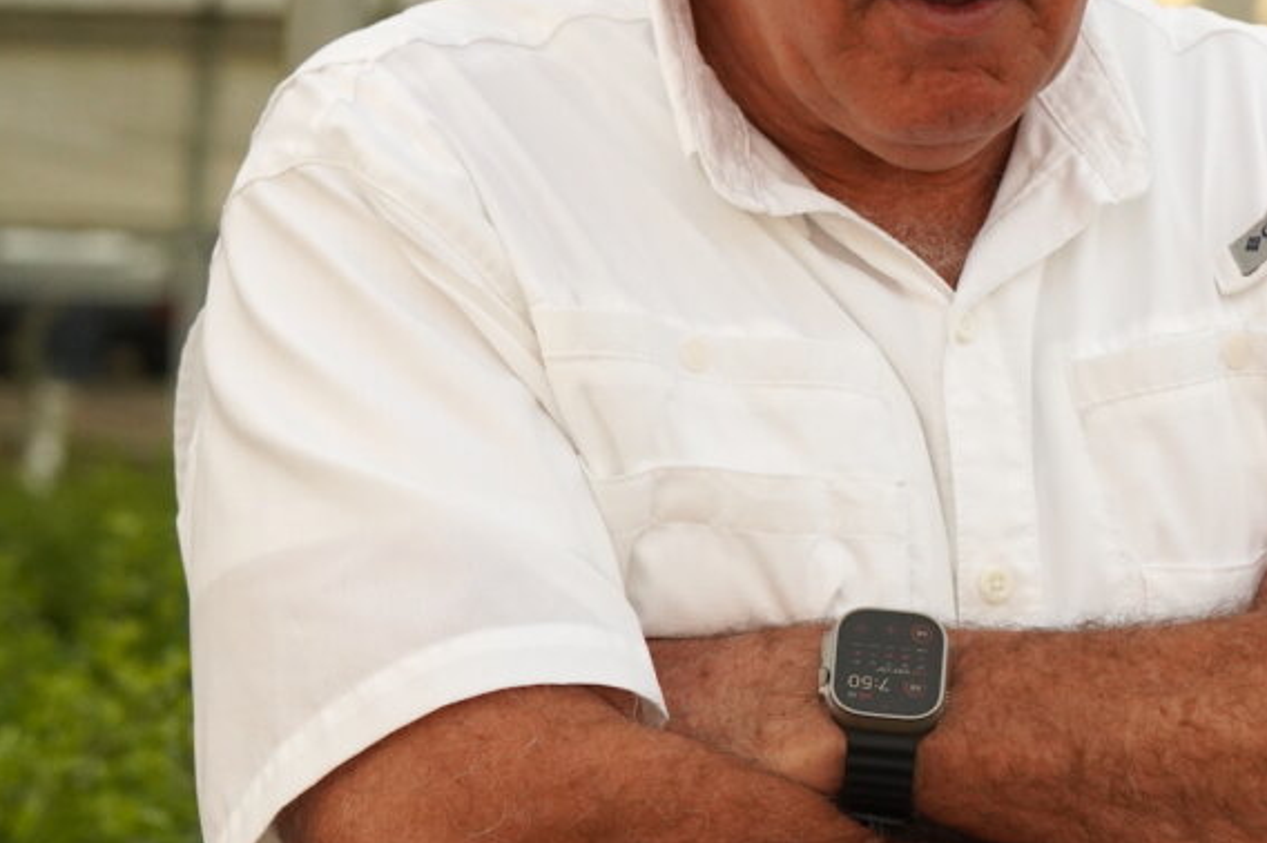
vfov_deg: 6.2
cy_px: 98
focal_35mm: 222
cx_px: 1249
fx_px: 7808
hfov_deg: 9.2
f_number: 5.6
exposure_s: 1/500
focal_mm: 70
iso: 1000
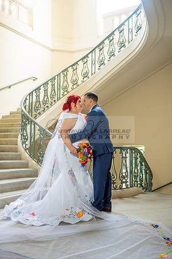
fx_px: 287
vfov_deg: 48.5
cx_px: 86
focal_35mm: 40
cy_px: 130
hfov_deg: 33.4
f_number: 2.8
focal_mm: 40
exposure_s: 1/125
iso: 400
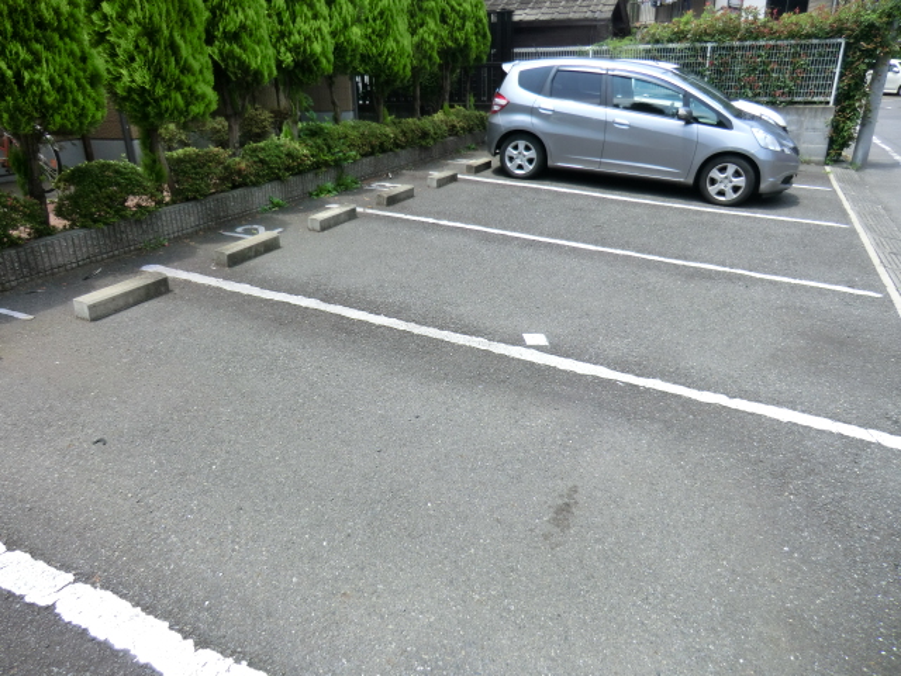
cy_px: 338
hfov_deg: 71.6
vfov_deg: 56.8
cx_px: 450
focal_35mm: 24
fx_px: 625
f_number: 3.2
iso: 80
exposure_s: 1/400
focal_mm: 4.3
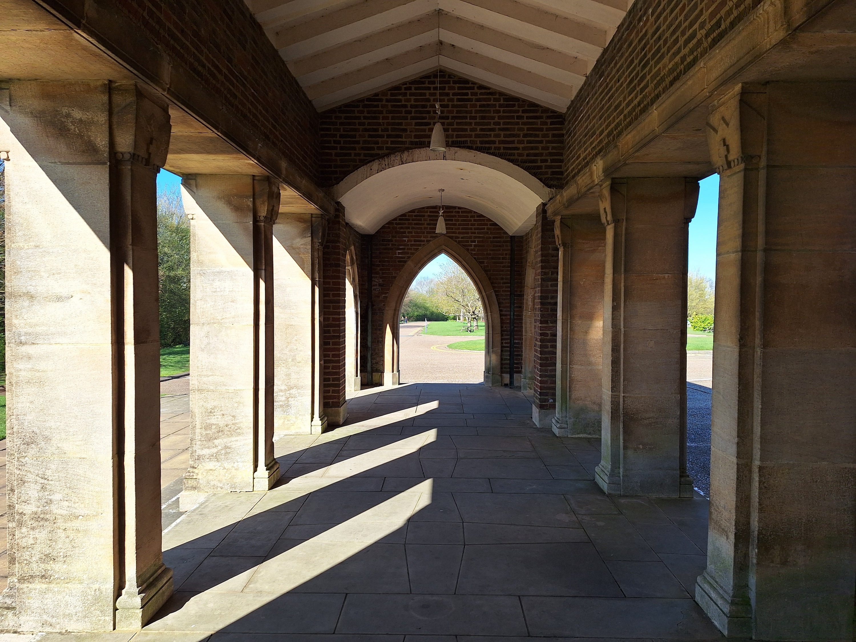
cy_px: 321
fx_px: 569
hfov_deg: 73.9
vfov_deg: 58.9
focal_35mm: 23
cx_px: 428
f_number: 1.8
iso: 40
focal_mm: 5.54
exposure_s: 1/1330
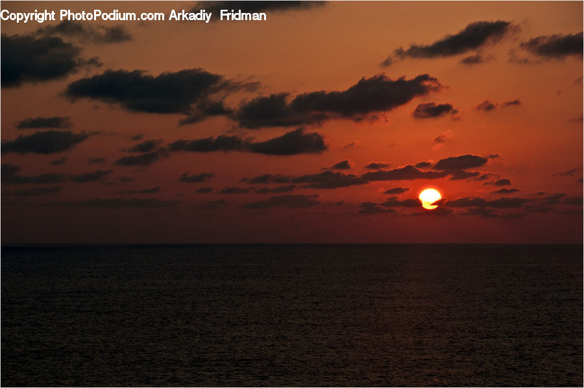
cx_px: 292
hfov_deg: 14.4
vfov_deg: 9.6
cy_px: 194
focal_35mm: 142
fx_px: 2309
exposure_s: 1/800
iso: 320
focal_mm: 95
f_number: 8
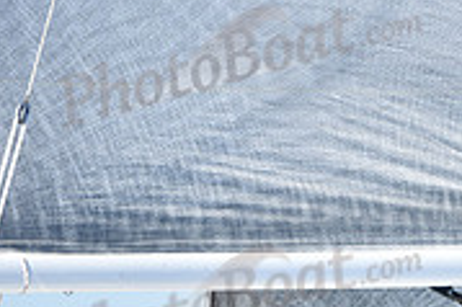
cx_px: 557
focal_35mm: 583
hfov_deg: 3.5
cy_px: 396
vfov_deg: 2.4
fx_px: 7475
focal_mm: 180
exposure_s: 1/1250
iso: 250
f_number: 5
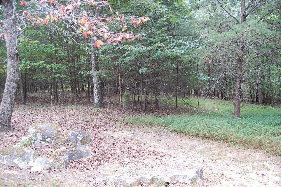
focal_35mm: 27
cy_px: 94
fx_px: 211
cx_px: 140
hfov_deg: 67.4
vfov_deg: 47.8
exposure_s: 1/40
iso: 200
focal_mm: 18
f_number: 3.5
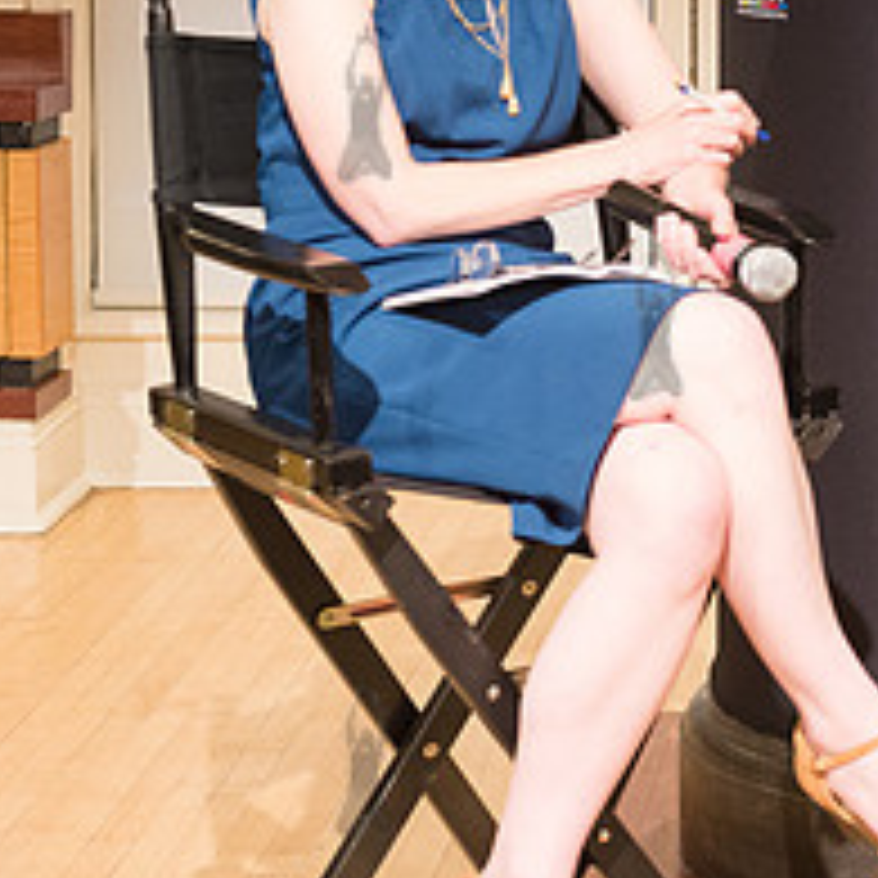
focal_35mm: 111
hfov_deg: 14.8
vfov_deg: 15.5
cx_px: 1234
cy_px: 101
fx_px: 3185
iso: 2500
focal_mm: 44
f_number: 4
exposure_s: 1/160
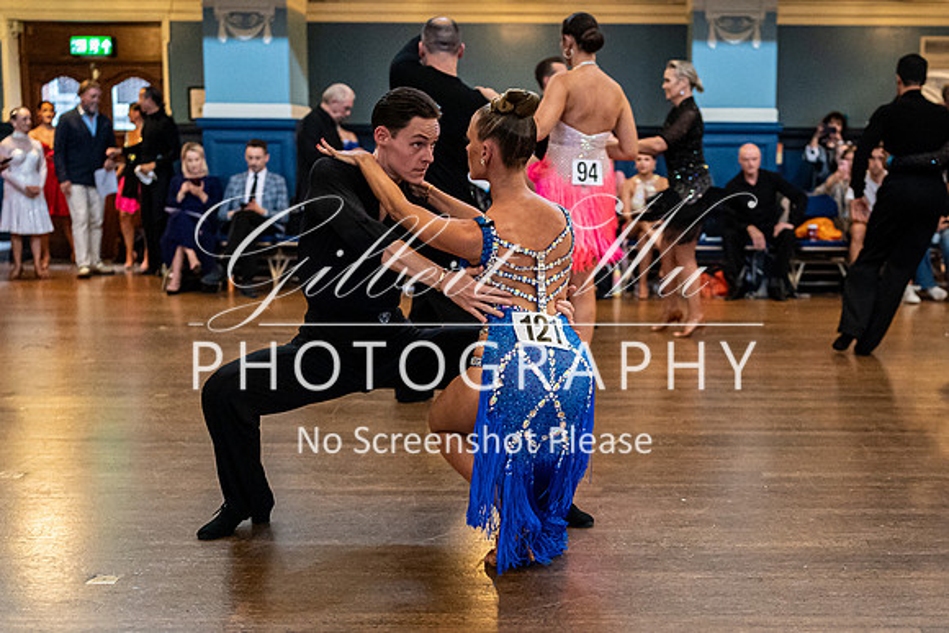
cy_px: 344
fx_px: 1261
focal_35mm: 48
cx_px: 594
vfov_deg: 28.2
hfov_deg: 41.0
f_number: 2.2
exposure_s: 1/500
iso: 6400
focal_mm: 35
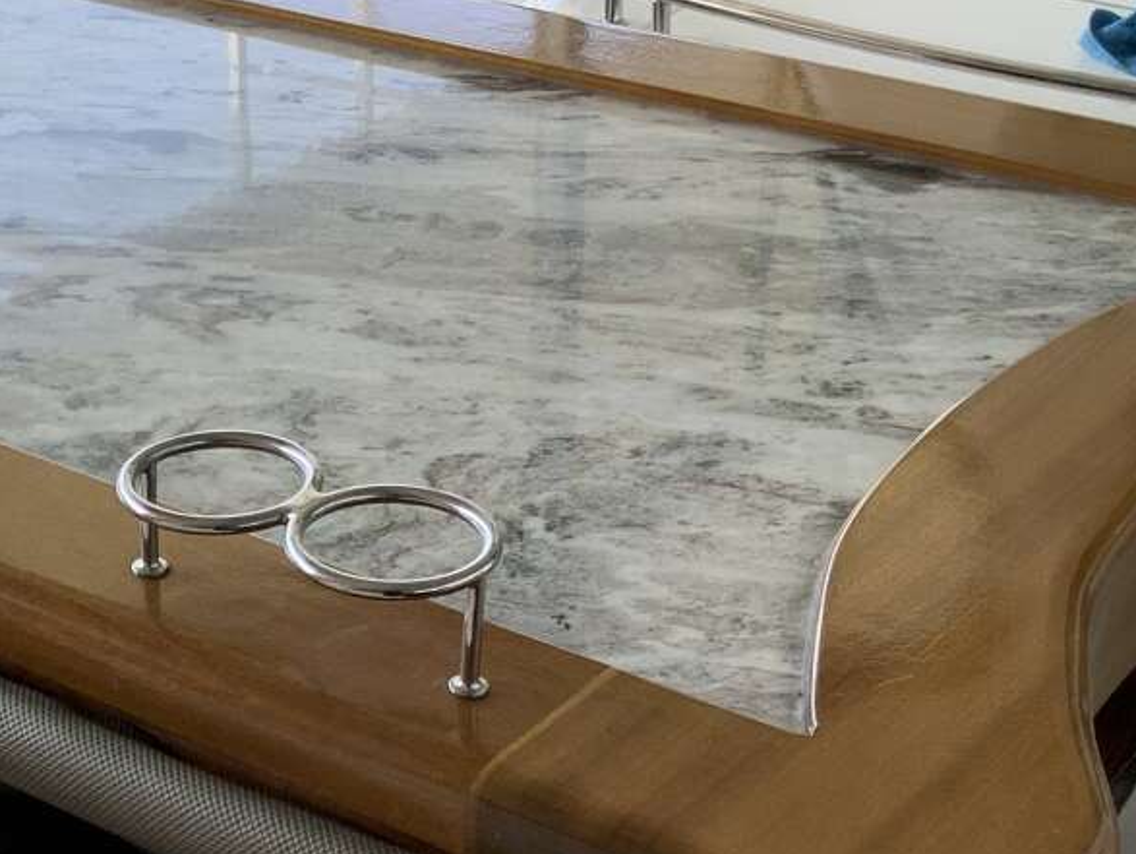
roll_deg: +3.1
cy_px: 763
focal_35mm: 76
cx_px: 58
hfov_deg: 24.7
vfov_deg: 19.1
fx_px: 2496
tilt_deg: -36.8
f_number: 2.4
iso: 25
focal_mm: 3.3
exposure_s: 1/120
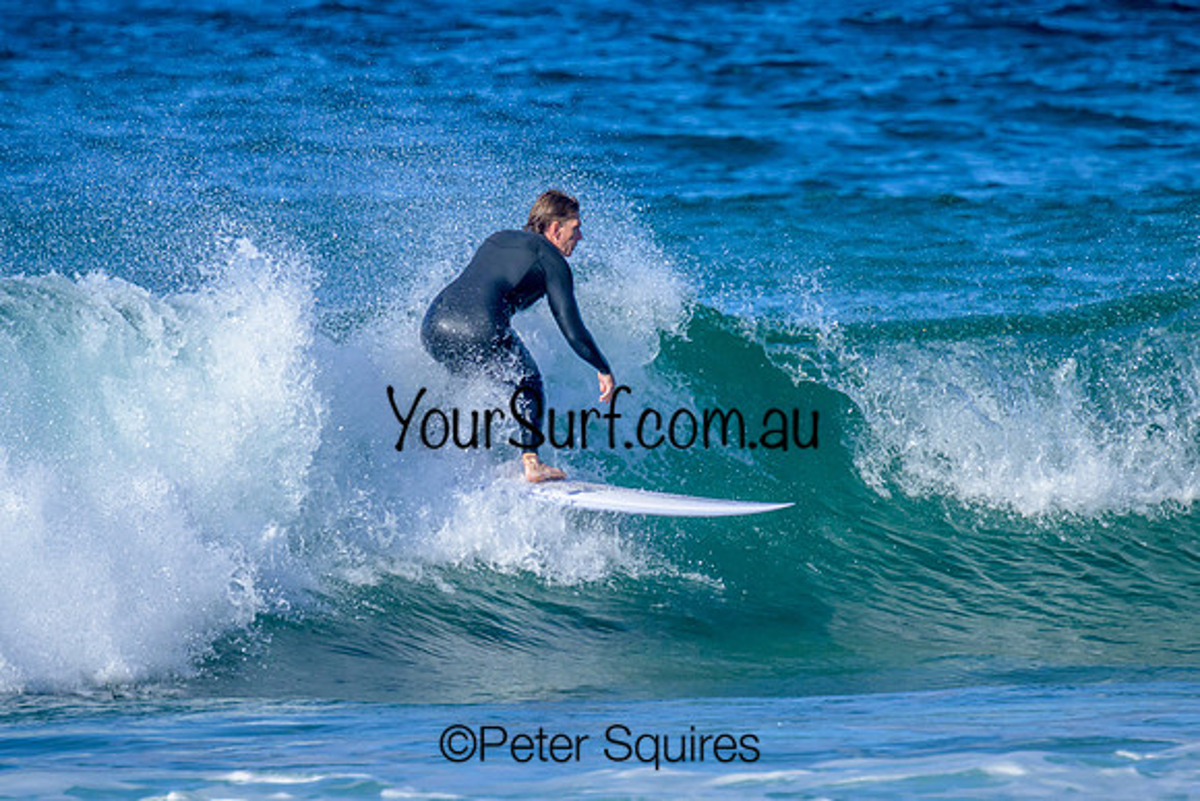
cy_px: 380
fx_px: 36676
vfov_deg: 1.3
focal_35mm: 1100
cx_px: 528
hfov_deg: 1.9
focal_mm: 800
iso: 1400
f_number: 11
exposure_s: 1/2000
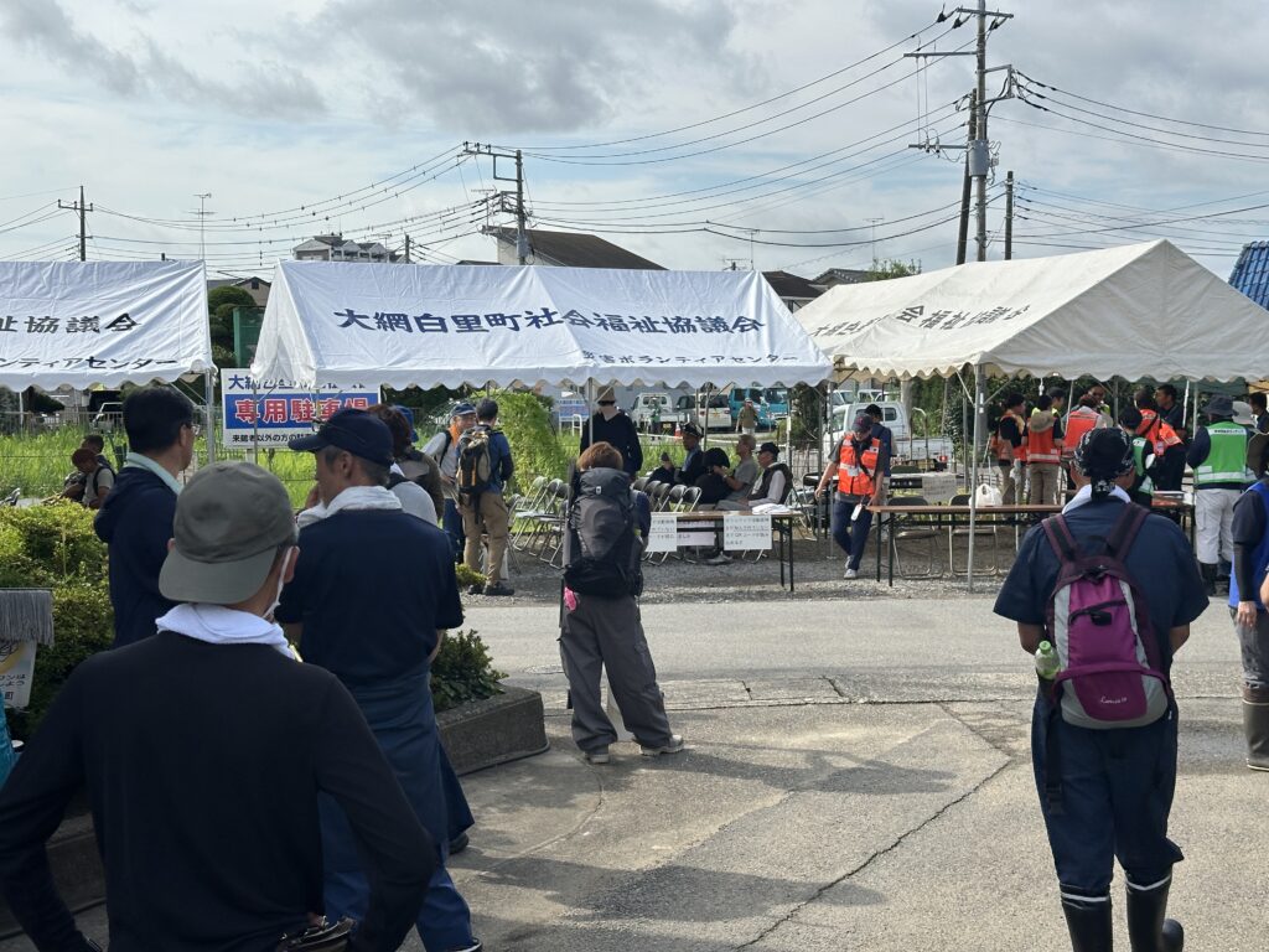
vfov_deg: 30.3
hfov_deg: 39.7
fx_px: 1760
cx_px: 634
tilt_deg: -2.4
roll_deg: -0.1
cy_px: 476
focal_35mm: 48
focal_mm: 6.86
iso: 64
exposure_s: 1/3472
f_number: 1.78
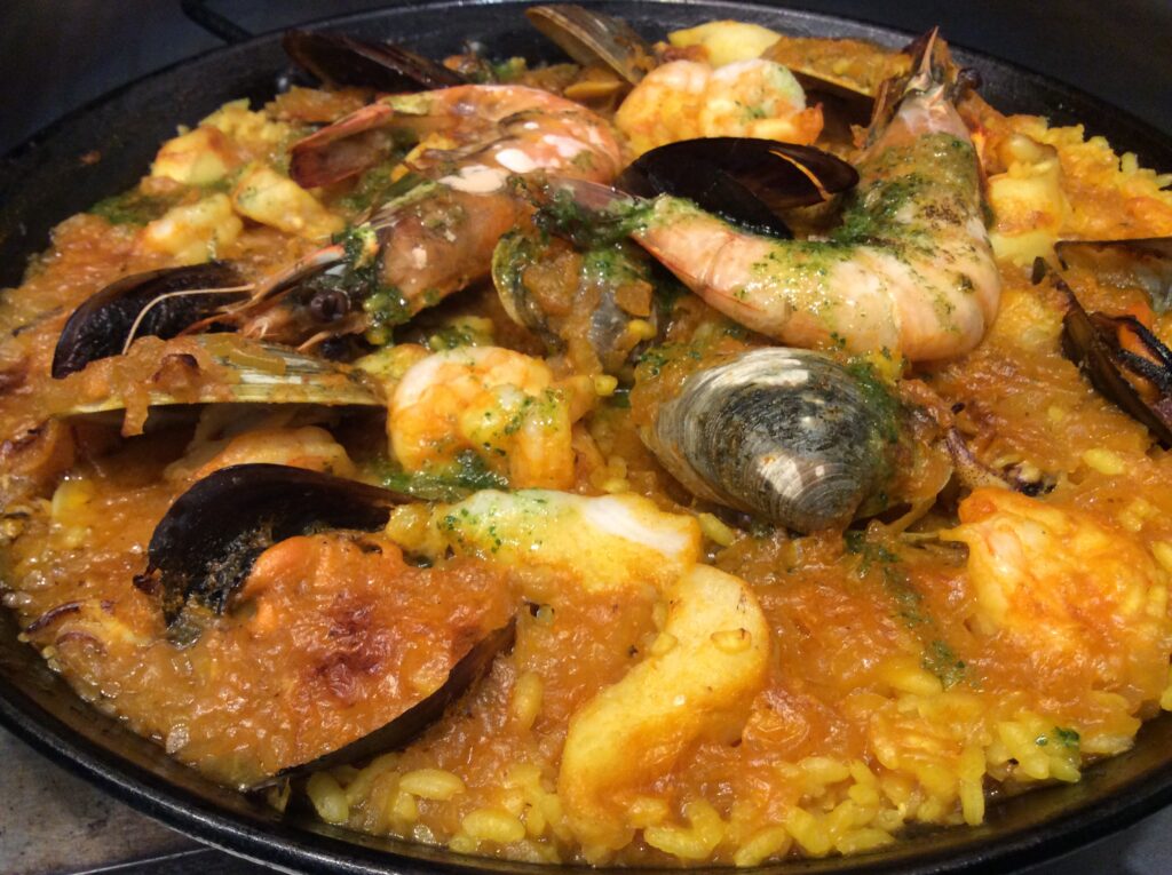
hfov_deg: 56.9
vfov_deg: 44.1
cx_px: 586
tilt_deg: -41.5
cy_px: 438
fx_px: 1082
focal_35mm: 32
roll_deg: -2.3
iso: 125
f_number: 2.4
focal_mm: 3.3
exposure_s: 1/24
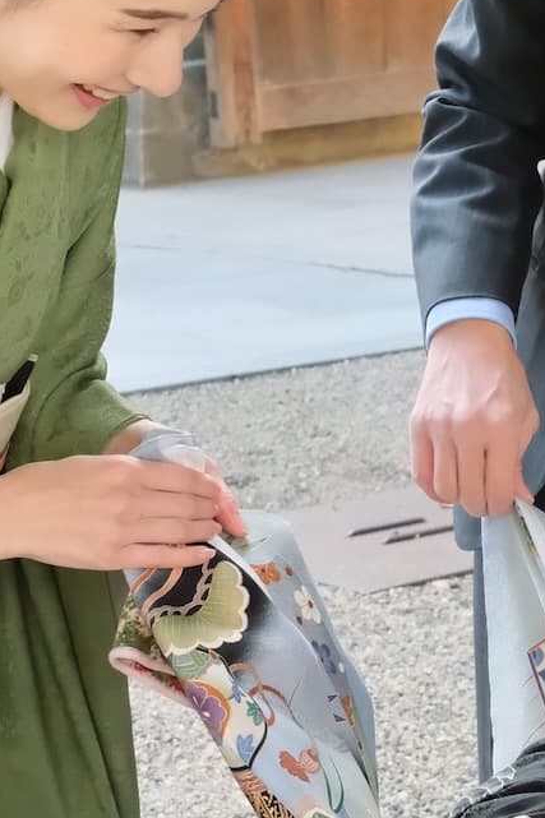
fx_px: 2908
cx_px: 399
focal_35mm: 128
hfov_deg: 10.7
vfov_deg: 16.0
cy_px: 319
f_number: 6.3
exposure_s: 1/160
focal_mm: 27.4
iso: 1600
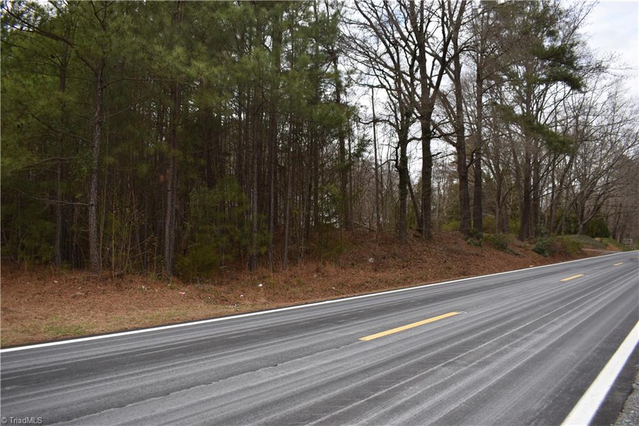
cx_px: 320
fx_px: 479
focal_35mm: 27
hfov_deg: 67.4
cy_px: 213
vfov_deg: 47.9
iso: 160
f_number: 5
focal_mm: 18
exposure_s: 1/200
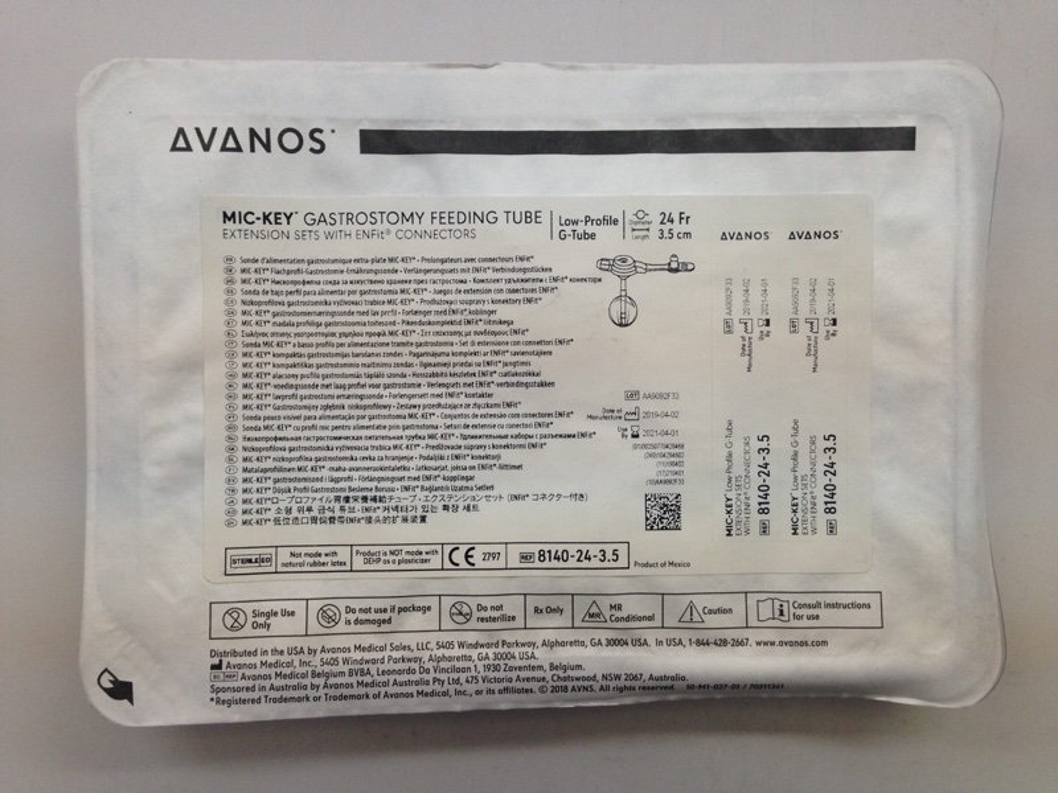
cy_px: 396
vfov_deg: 42.9
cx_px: 529
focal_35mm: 33
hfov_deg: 55.4
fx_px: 1009
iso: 80
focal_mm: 4.12
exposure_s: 1/120
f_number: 2.4
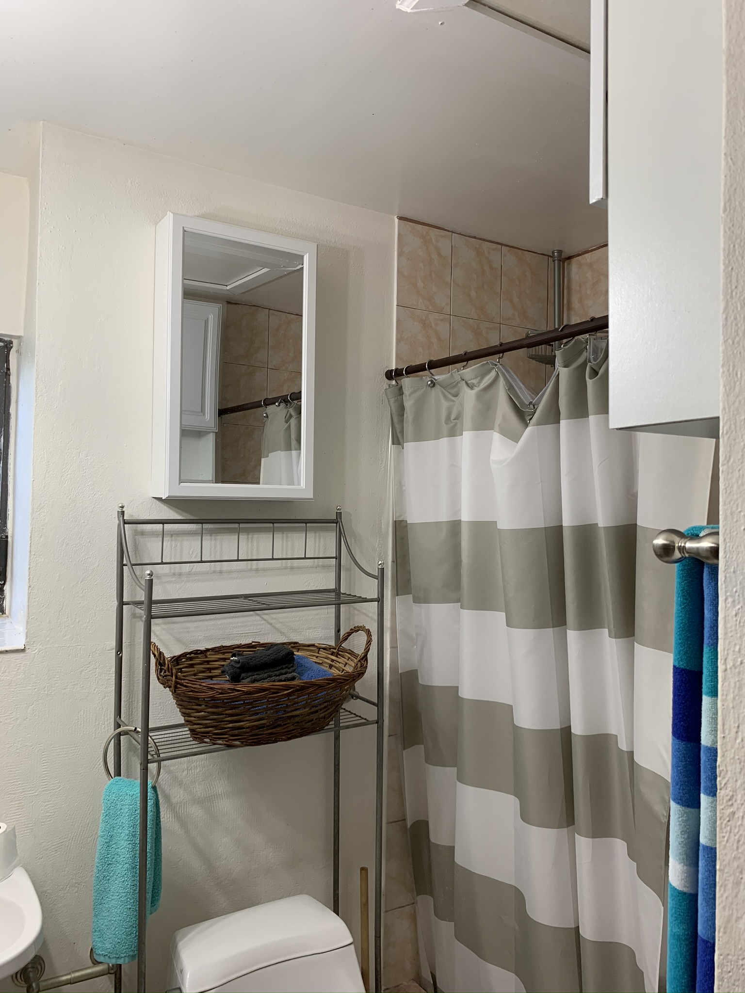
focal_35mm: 26
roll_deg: -2.3
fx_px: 746
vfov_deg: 67.3
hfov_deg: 53.1
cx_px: 372
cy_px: 496
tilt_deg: +1.6
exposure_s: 1/60
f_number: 1.8
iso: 50
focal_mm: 4.25
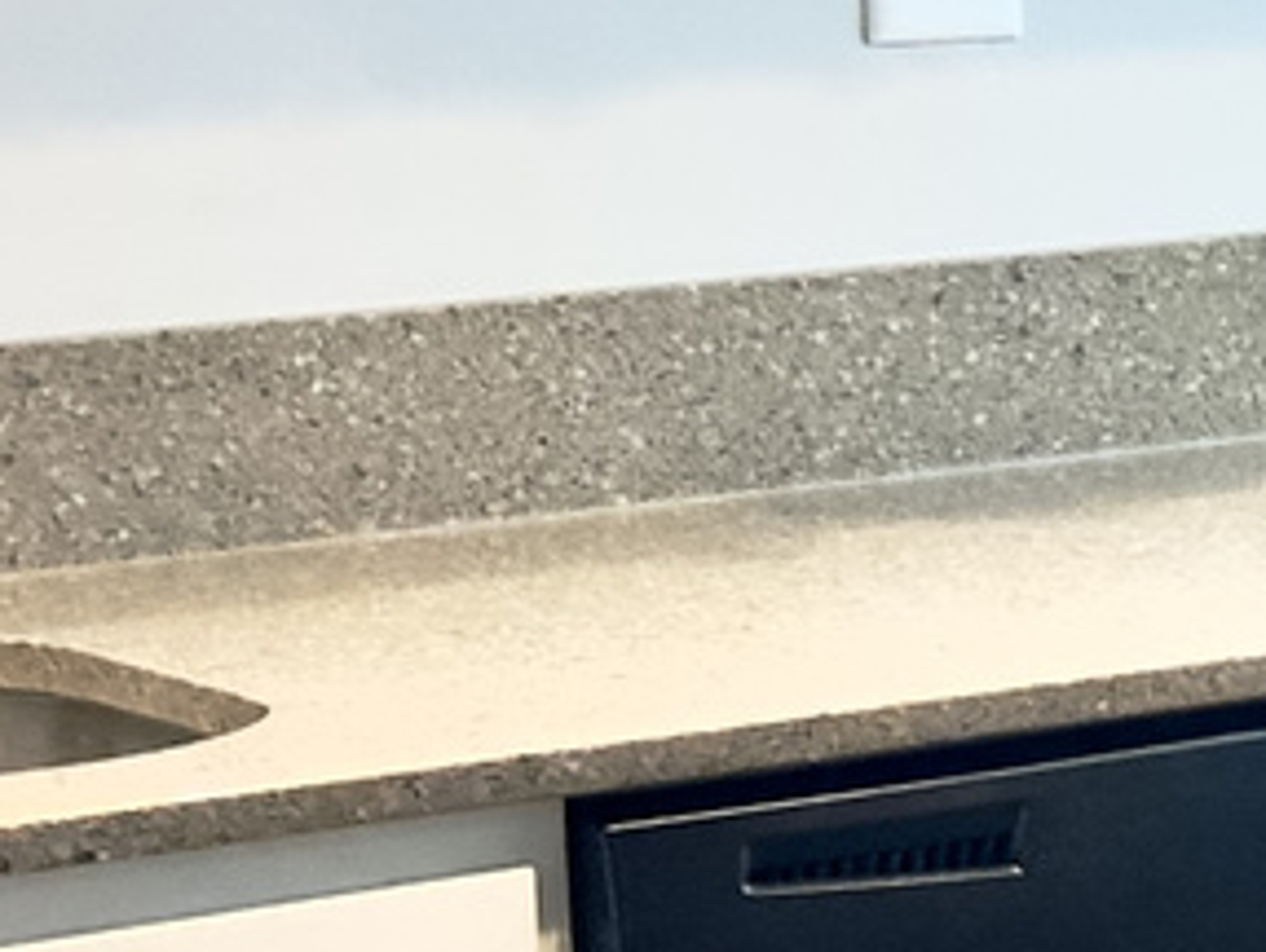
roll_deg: +0.7
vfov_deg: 8.7
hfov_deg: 9.6
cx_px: 3485
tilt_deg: -6.0
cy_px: 137
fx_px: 6262
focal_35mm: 171
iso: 100
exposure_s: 1/120
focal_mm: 6.86
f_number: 1.78
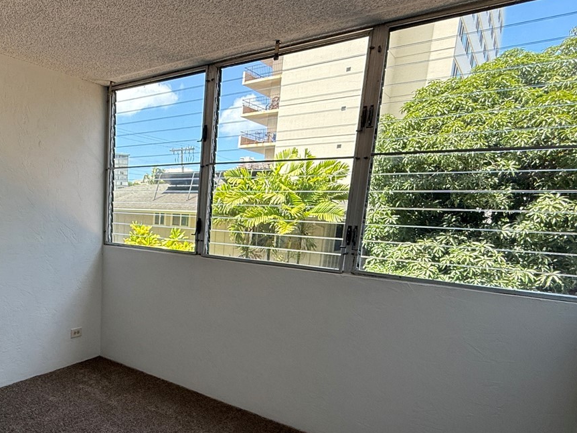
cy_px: 280
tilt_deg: -9.3
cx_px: 114
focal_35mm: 26
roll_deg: -1.7
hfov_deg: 61.6
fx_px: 433
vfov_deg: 52.3
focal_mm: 2.22
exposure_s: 1/211
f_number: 2.2
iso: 64
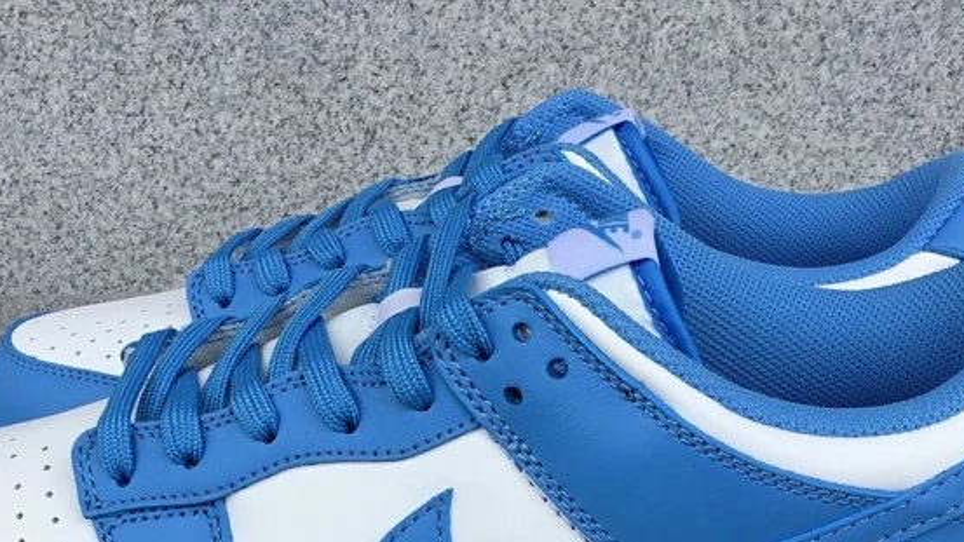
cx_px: 462
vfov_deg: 21.1
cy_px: 531
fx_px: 1406
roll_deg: +1.1
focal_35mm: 55
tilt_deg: -27.6
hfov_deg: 37.8
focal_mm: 3.3
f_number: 2.4
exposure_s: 1/627
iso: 25
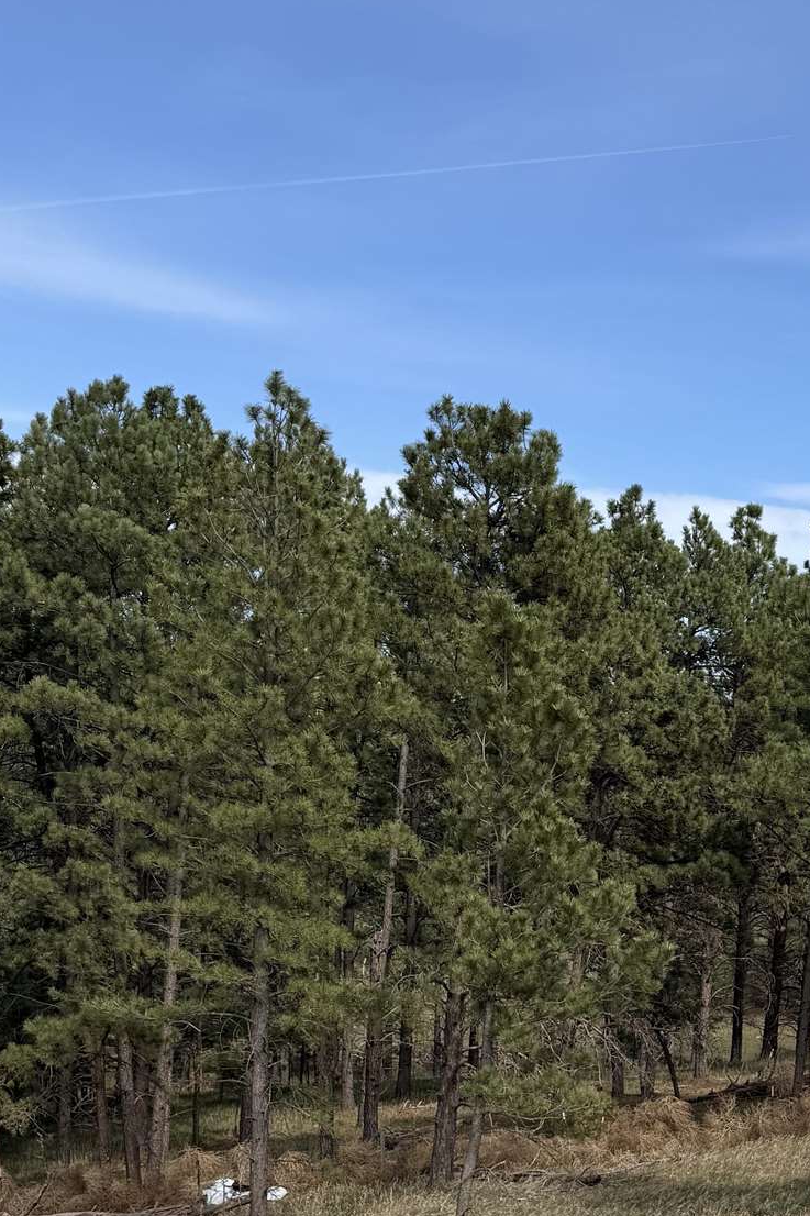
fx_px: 1755
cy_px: 1080
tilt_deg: -8.4
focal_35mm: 52
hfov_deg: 25.0
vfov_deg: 36.0
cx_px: 768
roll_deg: -1.9
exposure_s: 1/3425
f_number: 1.78
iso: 80
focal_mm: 6.76
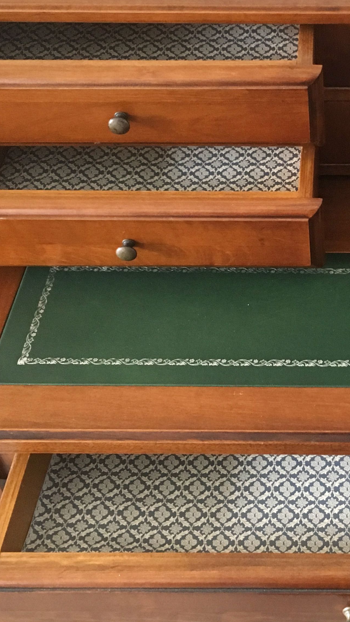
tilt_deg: -48.3
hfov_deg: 21.1
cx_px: 351
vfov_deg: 37.8
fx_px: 907
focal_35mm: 55
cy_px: 282
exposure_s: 1/20
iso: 200
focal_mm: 4.15
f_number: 2.2
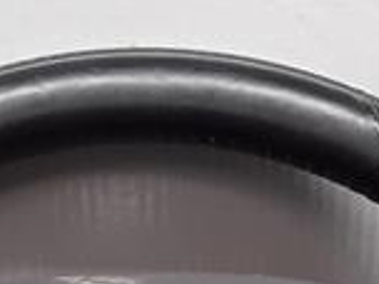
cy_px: 553
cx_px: 155
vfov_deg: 11.4
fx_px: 1292
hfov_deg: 16.7
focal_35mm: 118
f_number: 1.9
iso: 50
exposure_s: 1/50
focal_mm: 2.91
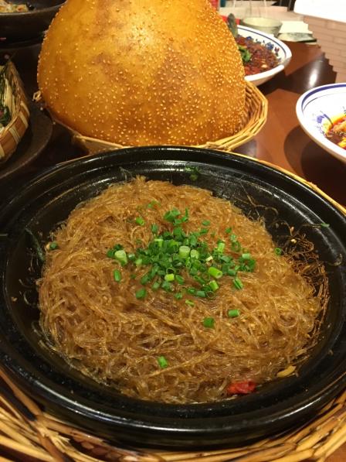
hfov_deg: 48.2
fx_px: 386
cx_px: 173
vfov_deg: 61.6
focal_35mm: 29
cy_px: 231
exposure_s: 1/20
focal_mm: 4.15
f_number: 2.2
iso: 200
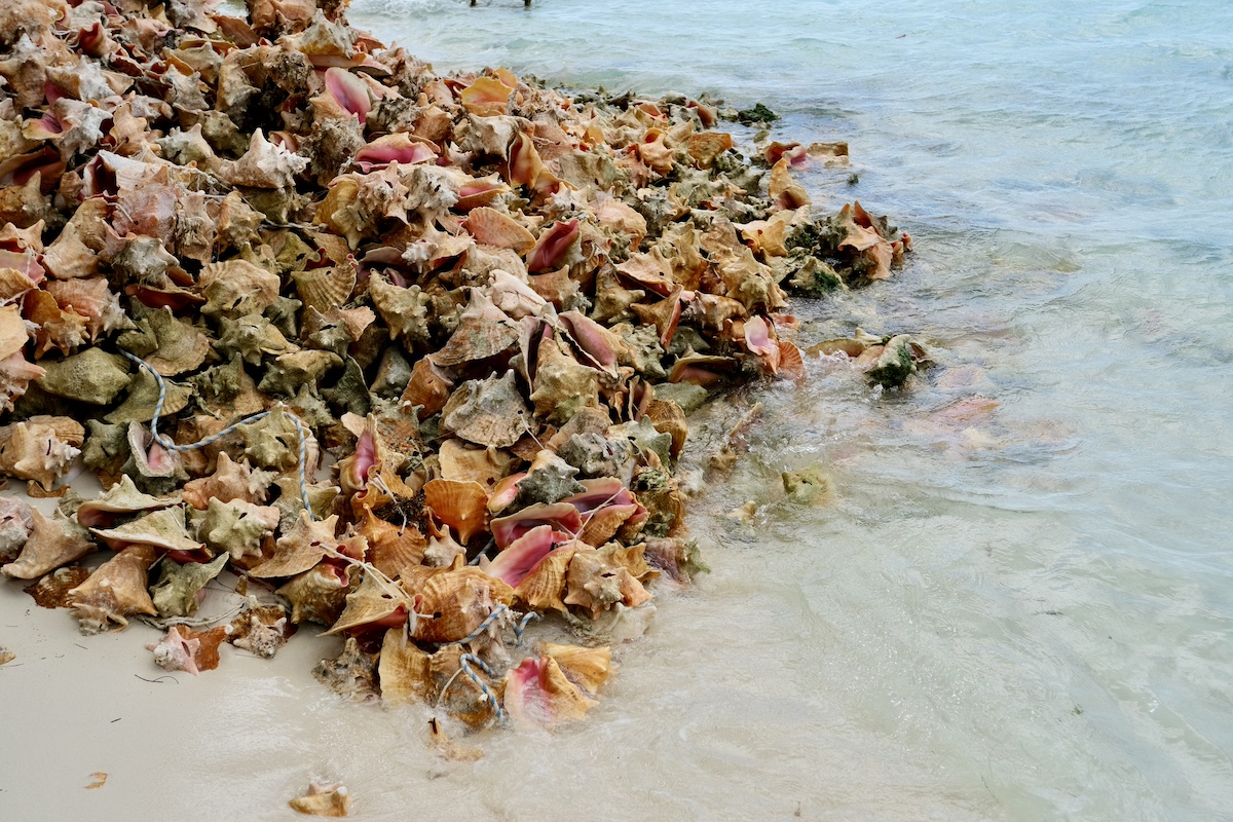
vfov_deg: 30.5
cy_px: 411
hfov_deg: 44.5
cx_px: 616
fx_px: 1507
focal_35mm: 44
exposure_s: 1/1100
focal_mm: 29.6
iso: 320
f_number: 5.6
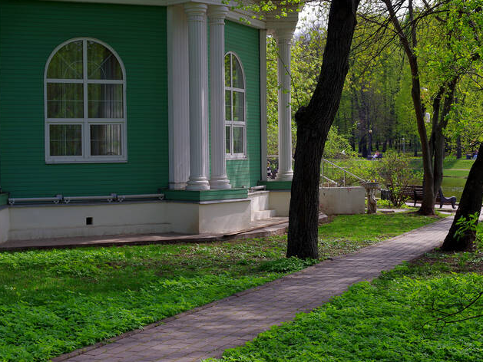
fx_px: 921
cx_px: 254
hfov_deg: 29.4
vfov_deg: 22.3
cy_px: 179
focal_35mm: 66
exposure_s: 1/250
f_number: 5.6
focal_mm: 40
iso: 100
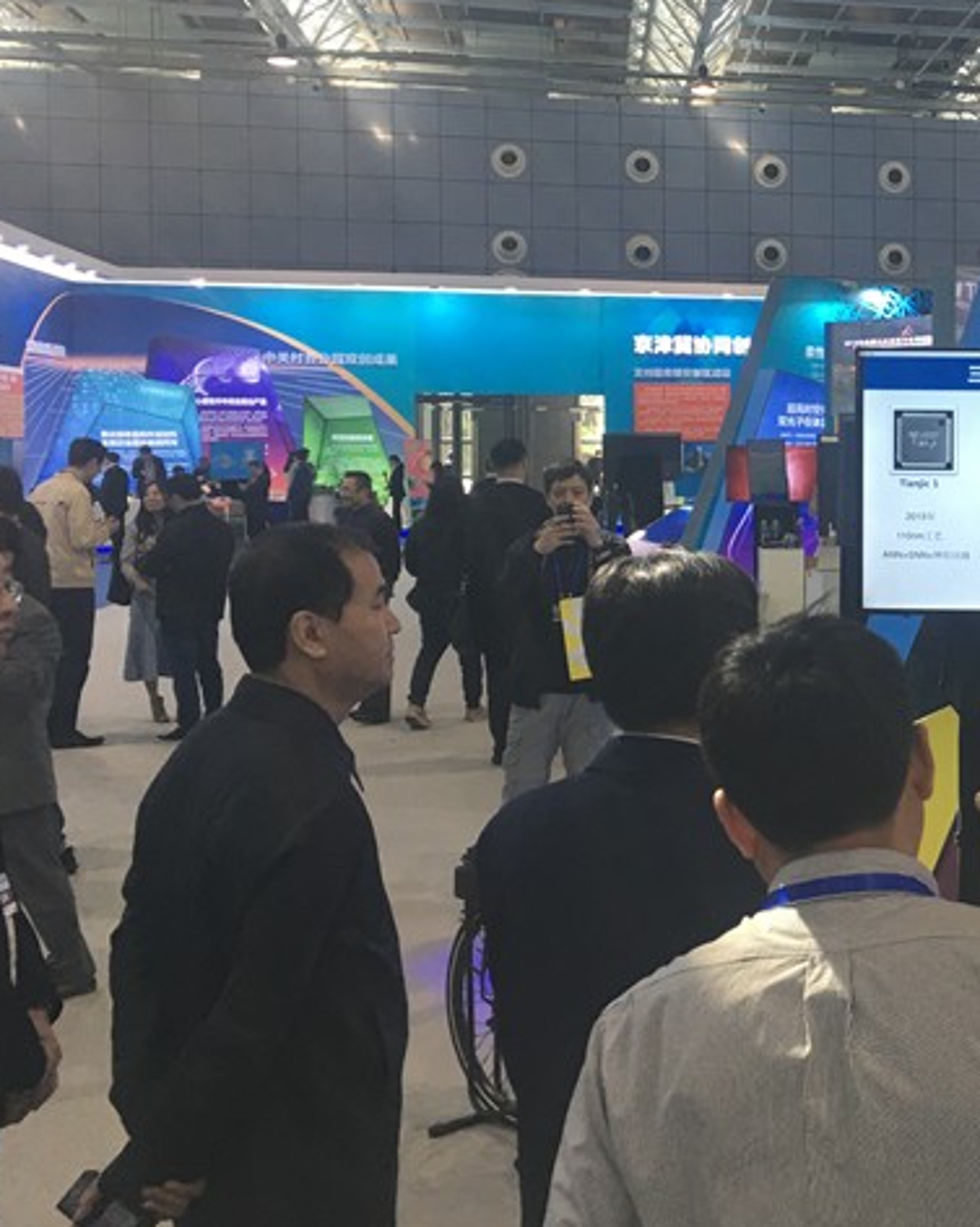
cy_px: 490
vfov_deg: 36.5
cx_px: 1087
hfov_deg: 27.1
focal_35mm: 51
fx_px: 1851
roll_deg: -0.2
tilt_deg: +0.4
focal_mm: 4.15
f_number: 2.2
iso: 32
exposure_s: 1/33
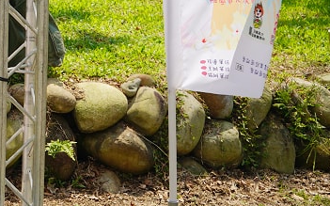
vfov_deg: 11.8
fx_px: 971
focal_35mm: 108
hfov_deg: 16.6
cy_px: -46
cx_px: -230
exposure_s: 1/100
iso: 100
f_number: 7.1
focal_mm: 31
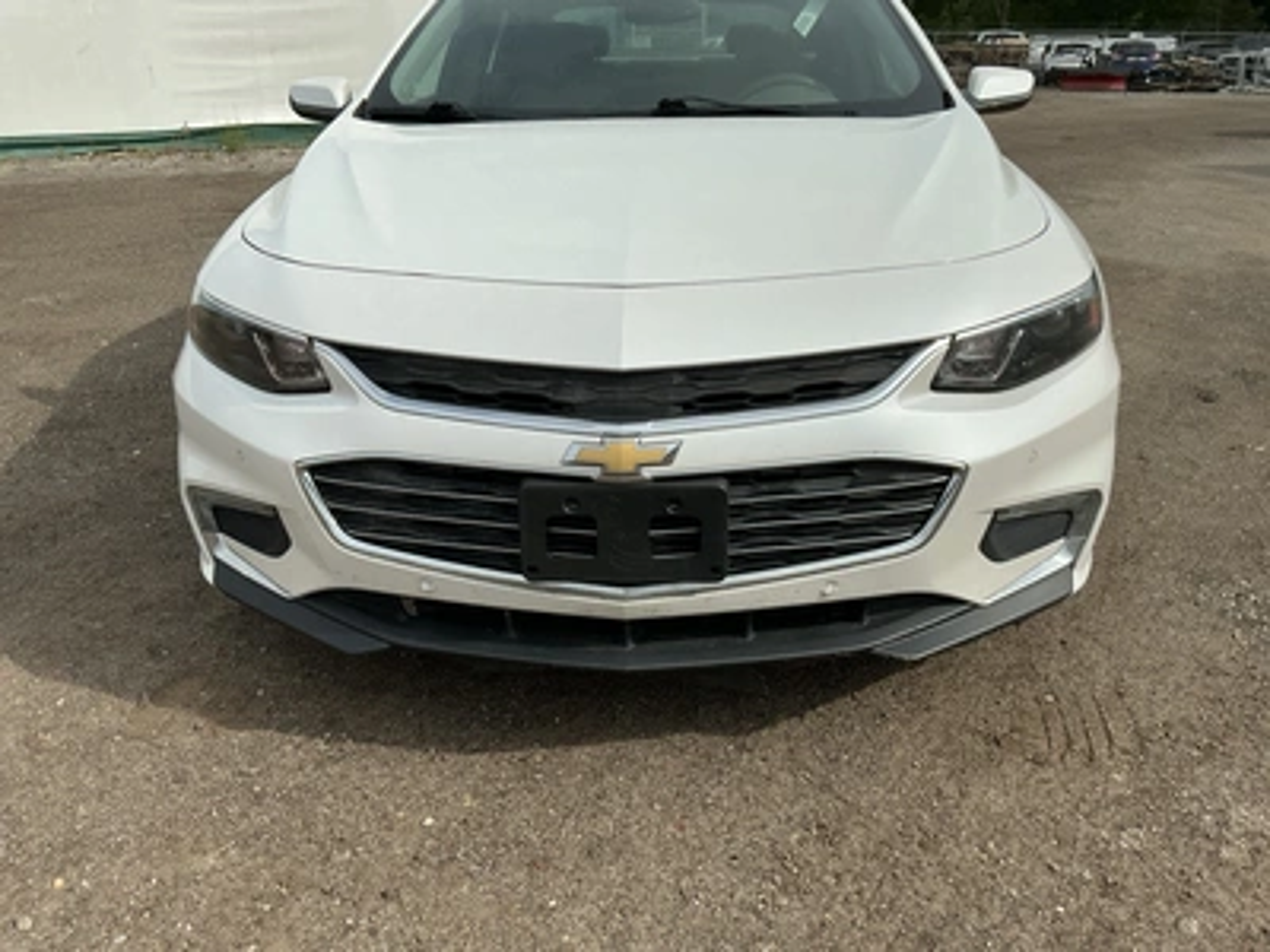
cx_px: 635
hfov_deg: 63.4
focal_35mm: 28
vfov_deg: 49.7
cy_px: 476
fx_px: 1027
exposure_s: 1/3534
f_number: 1.8
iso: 25
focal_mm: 3
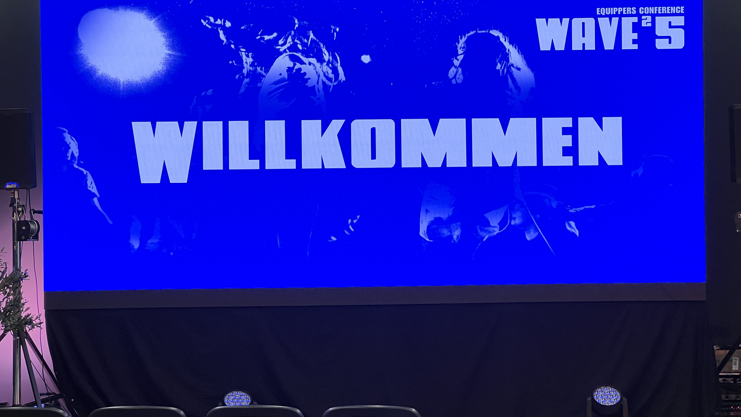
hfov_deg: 25.3
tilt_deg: +0.8
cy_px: 200
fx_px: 1650
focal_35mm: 84
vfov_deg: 14.4
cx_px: 370
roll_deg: +0.6
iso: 250
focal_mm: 9
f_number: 2.8
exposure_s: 1/100
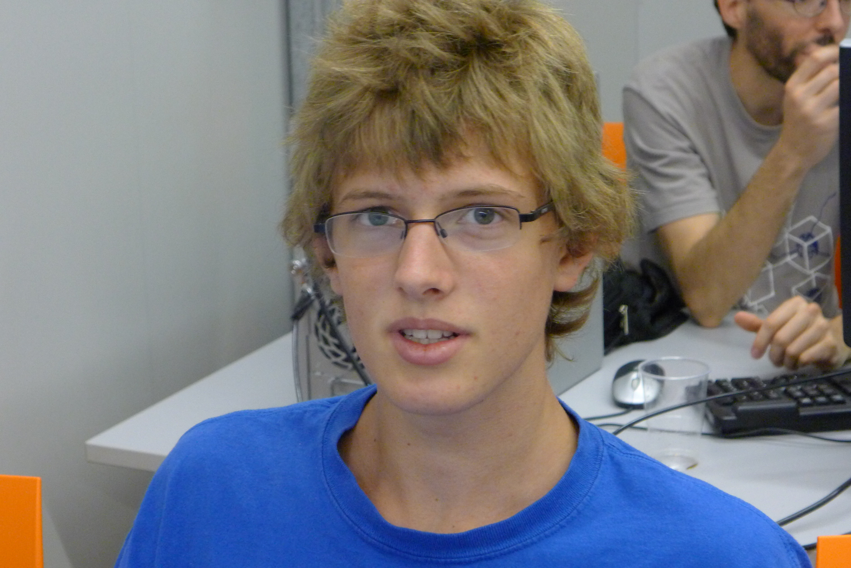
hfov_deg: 22.6
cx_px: 426
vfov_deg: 15.2
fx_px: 2128
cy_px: 284
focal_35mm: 90
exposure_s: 1/50
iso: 800
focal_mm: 19.2
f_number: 3.3
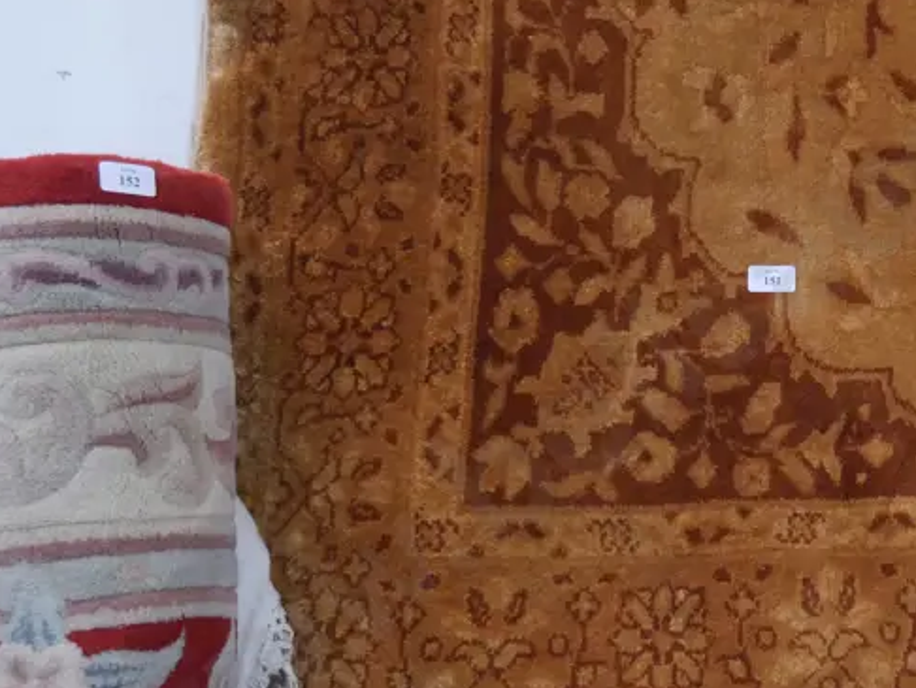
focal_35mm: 59
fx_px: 1562
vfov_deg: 24.7
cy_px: 203
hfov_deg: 30.7
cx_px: 886
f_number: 3.5
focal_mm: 14
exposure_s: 1/60
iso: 1250
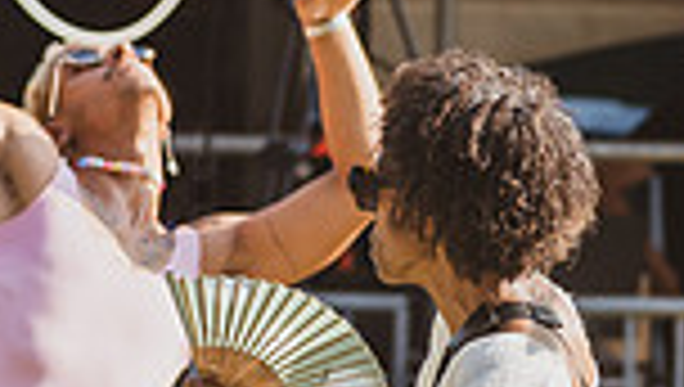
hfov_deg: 4.1
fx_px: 9444
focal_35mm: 520
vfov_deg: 2.3
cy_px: 436
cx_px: 434
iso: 250
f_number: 4.5
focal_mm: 112
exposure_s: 1/1000
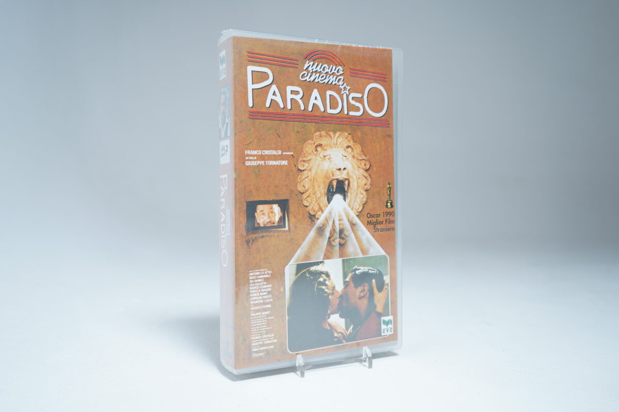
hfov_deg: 58.7
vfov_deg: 41.1
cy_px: 206
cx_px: 310
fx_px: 550
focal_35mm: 32
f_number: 5.6
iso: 160
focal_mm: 32
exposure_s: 1/3
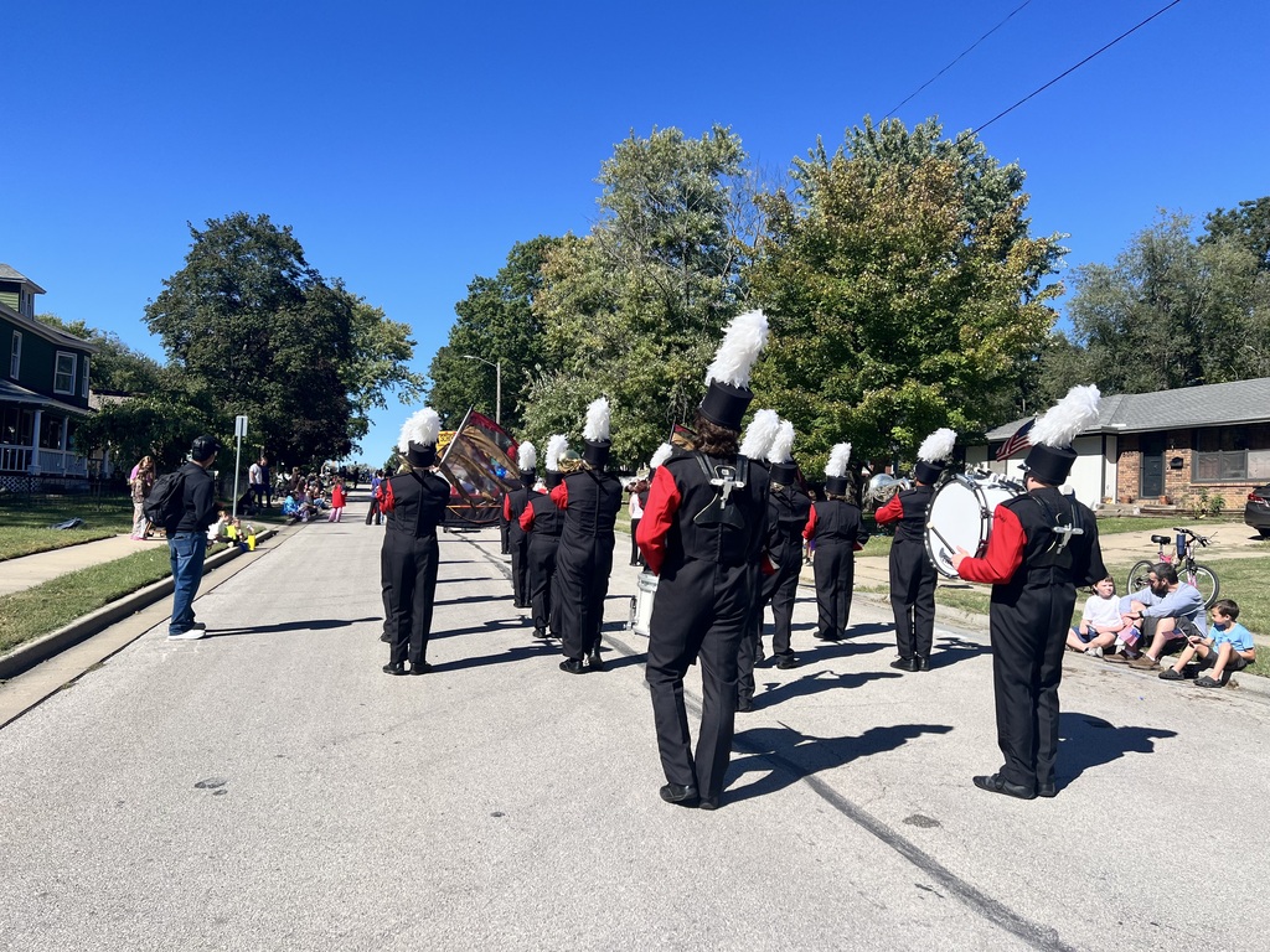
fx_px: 954
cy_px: 476
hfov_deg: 67.3
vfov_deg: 53.1
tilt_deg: +1.6
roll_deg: -3.1
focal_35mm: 26
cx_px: 635
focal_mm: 5.7
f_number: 1.5
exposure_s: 1/3831
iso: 50
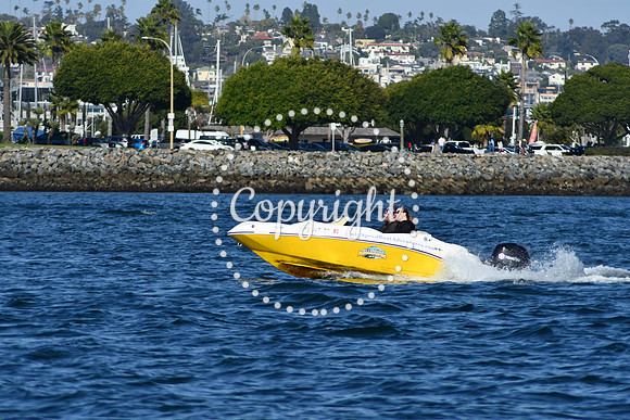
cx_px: 315
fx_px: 7089
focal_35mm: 405
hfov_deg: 5.1
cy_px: 210
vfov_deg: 3.4
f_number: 7.1
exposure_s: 1/1600
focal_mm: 270
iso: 200
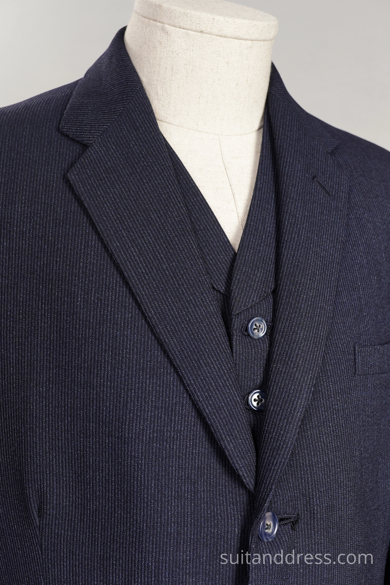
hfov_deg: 28.1
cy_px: 292
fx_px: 780
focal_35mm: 48
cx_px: 195
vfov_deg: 41.1
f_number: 6.3
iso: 200
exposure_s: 1/10
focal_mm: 32
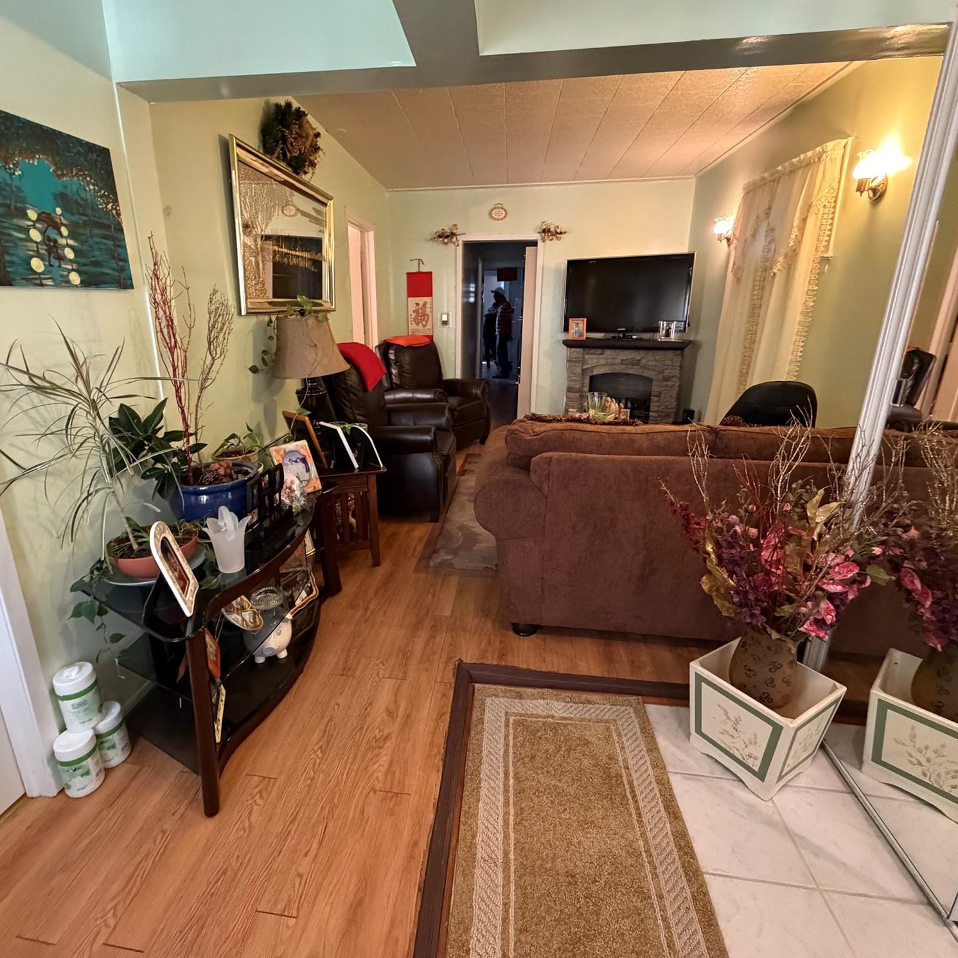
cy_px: 465
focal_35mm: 17
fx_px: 532
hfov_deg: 83.7
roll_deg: +0.4
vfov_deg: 83.9
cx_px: 433
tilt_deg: -16.3
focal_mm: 2.22
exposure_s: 1/60
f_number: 2.2
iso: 800
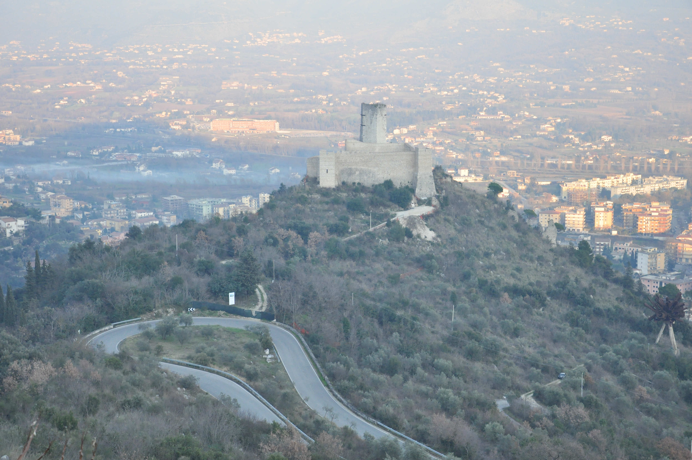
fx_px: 1152
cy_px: 230
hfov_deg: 33.4
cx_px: 346
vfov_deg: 22.6
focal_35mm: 60
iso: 800
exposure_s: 1/500
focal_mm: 40
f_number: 7.1
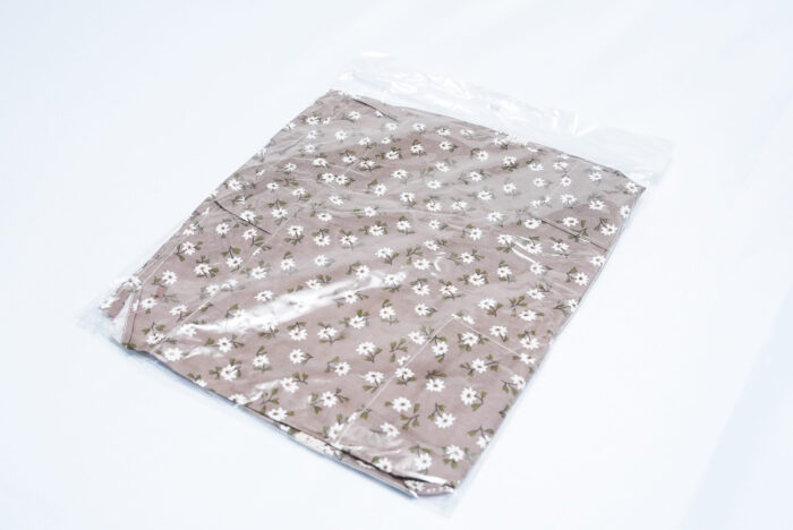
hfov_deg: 43.6
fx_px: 992
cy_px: 265
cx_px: 396
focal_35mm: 45
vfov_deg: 29.9
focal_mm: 45
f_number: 9
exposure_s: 1/200
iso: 3200
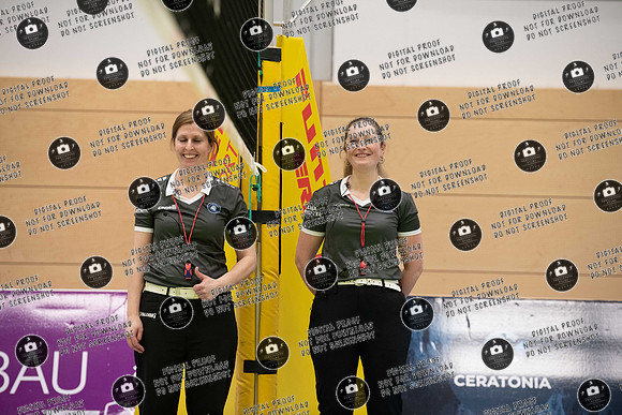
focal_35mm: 150
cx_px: 311
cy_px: 208
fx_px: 2592
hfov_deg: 13.7
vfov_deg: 9.2
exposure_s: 1/640
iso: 3600
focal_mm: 150
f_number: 3.5
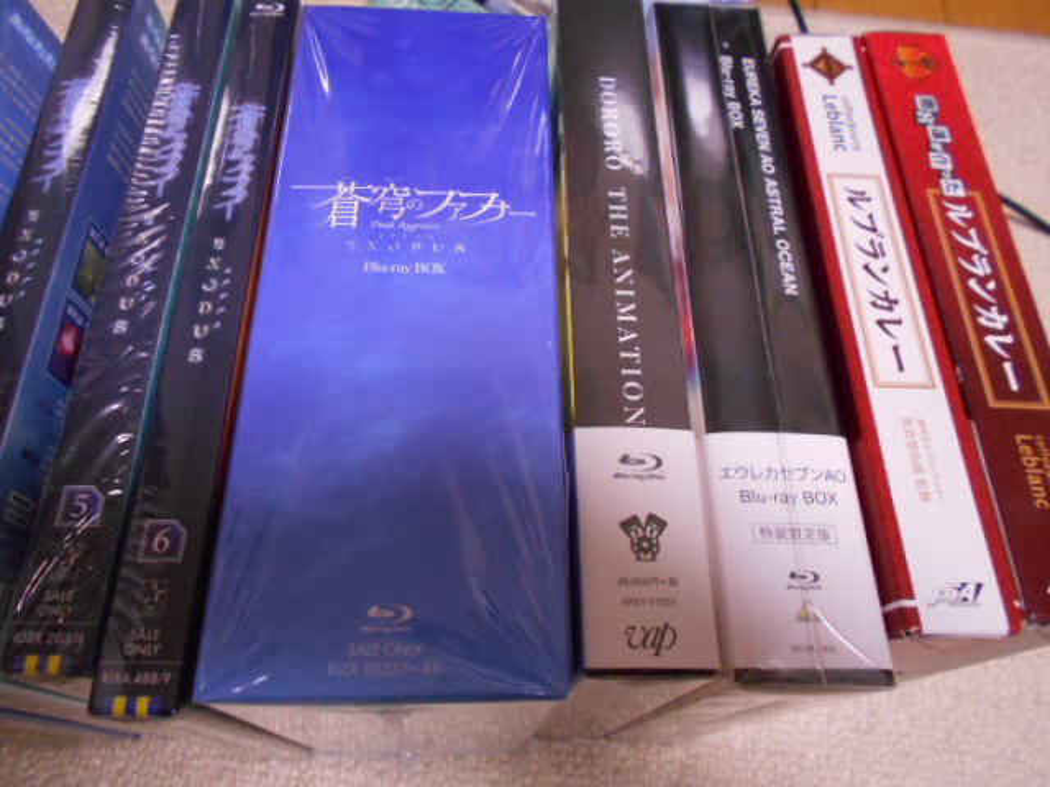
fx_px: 789
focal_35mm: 26
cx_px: 525
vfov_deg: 53.1
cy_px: 394
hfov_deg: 67.3
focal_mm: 4.6
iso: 800
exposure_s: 1/30
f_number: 3.2
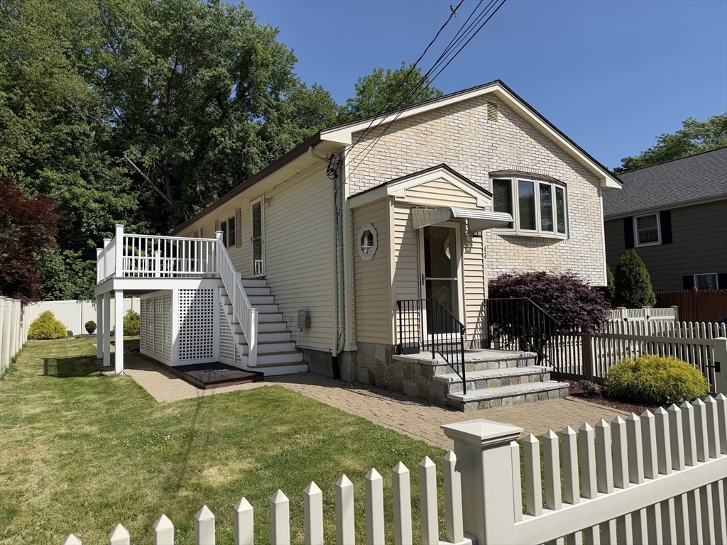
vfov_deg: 56.8
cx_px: 364
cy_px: 272
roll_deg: +2.9
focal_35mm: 24
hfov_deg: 71.6
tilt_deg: +4.8
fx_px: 504
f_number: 1.78
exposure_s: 1/6173
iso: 80
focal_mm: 6.76
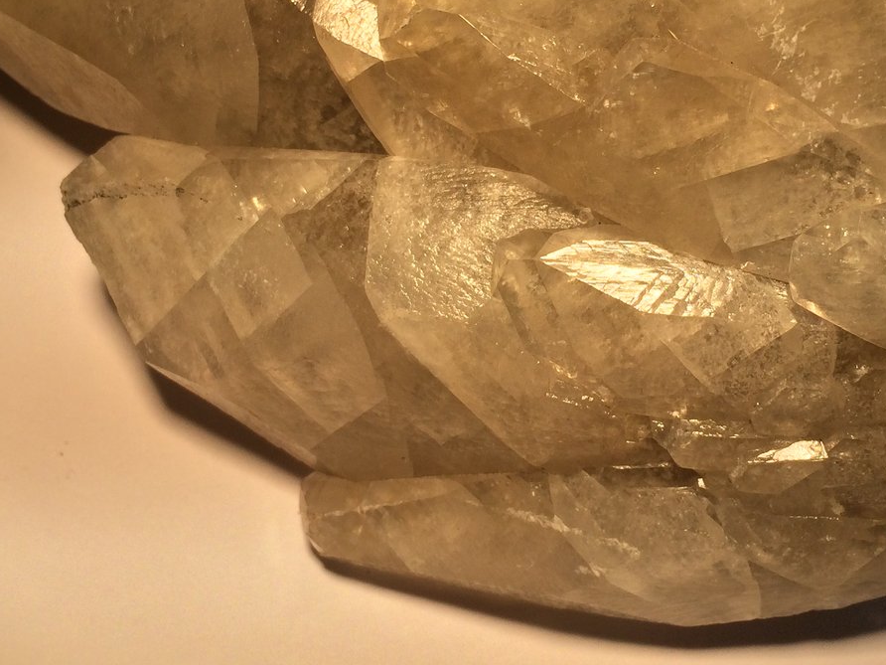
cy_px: 212
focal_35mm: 52
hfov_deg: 36.8
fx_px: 1331
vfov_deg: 27.8
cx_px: 477
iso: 32
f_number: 2.2
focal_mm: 4.15
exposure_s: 1/526
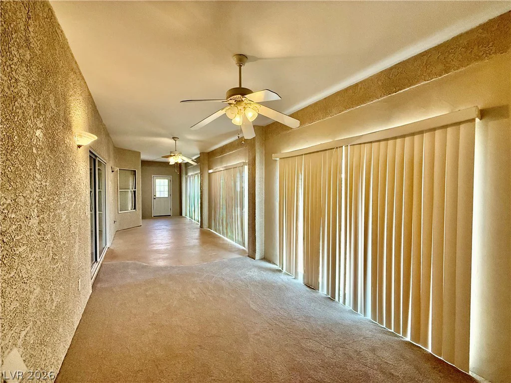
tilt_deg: -0.7
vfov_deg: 85.7
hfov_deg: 102.1
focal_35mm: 14
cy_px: 192
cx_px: 256
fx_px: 207
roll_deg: +0.2
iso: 200
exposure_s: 1/120
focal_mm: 2.22
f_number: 2.2
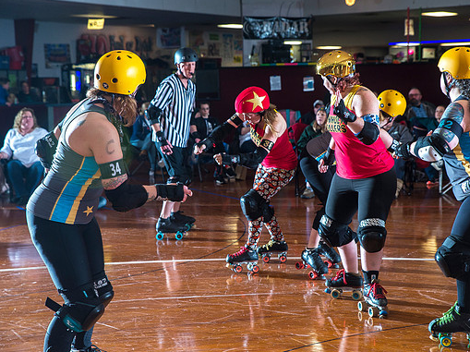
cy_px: 177
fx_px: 923
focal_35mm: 68
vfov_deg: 21.6
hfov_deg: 28.6
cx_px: 252
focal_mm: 62
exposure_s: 1/160
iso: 800
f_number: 5.6
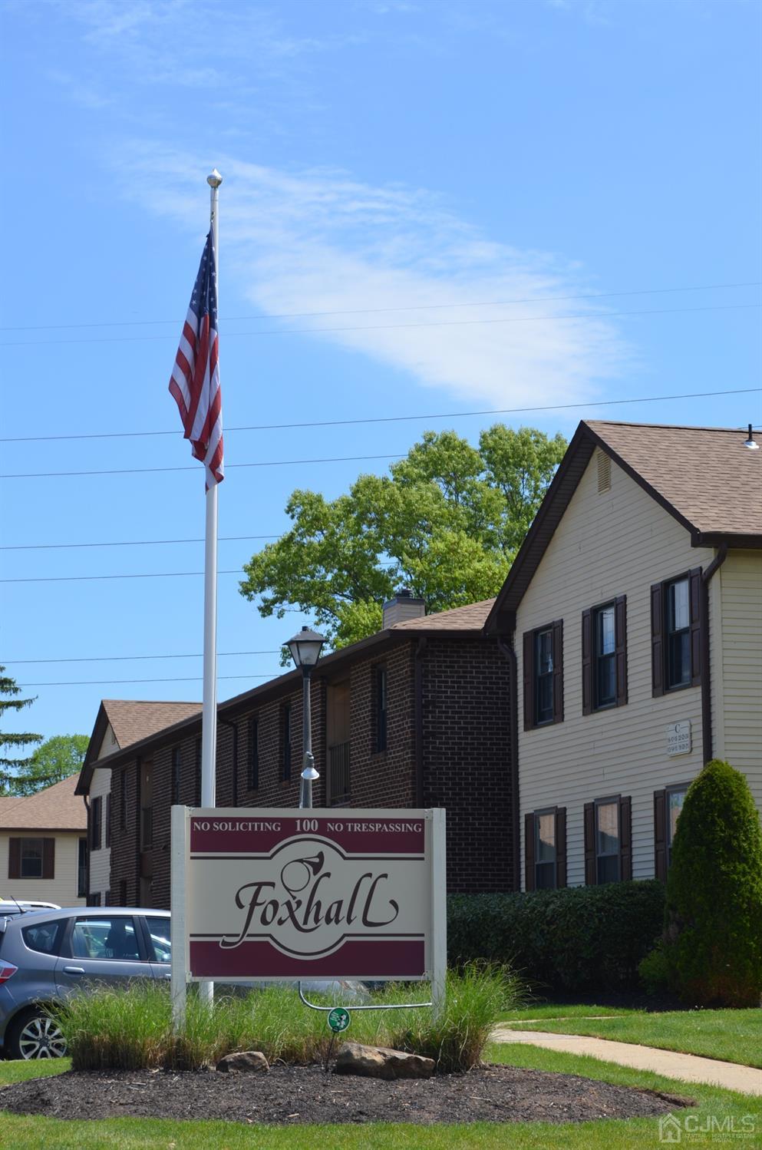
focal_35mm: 82
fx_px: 2630
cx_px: 381
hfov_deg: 16.5
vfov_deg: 24.7
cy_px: 575
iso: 125
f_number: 8
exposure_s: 1/250
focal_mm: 55
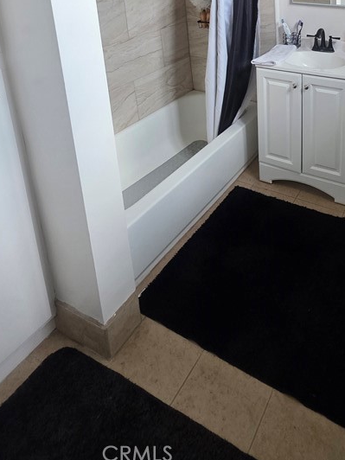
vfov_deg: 56.8
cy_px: 23
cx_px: 279
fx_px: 332
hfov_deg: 51.2
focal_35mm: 25
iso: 250
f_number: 1.9
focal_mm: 2.2
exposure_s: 1/120
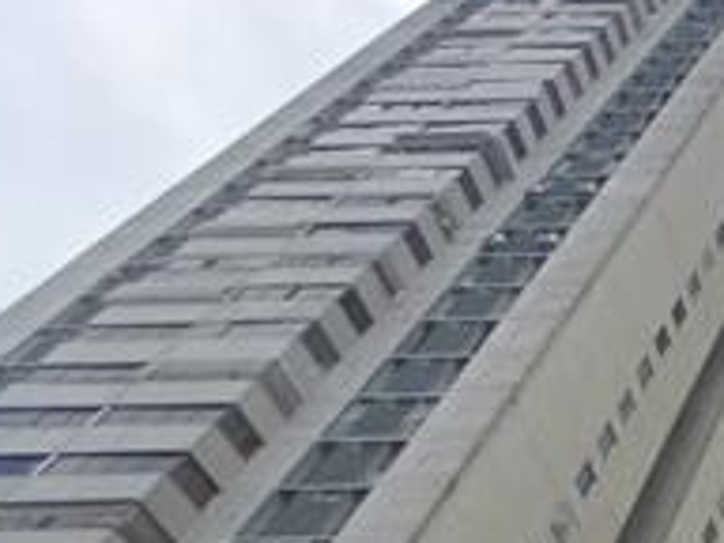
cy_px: 803
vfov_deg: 23.6
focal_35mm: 50
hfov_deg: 25.5
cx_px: 1154
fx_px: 1046
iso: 113
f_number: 2.2
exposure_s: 1/973
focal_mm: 1.65
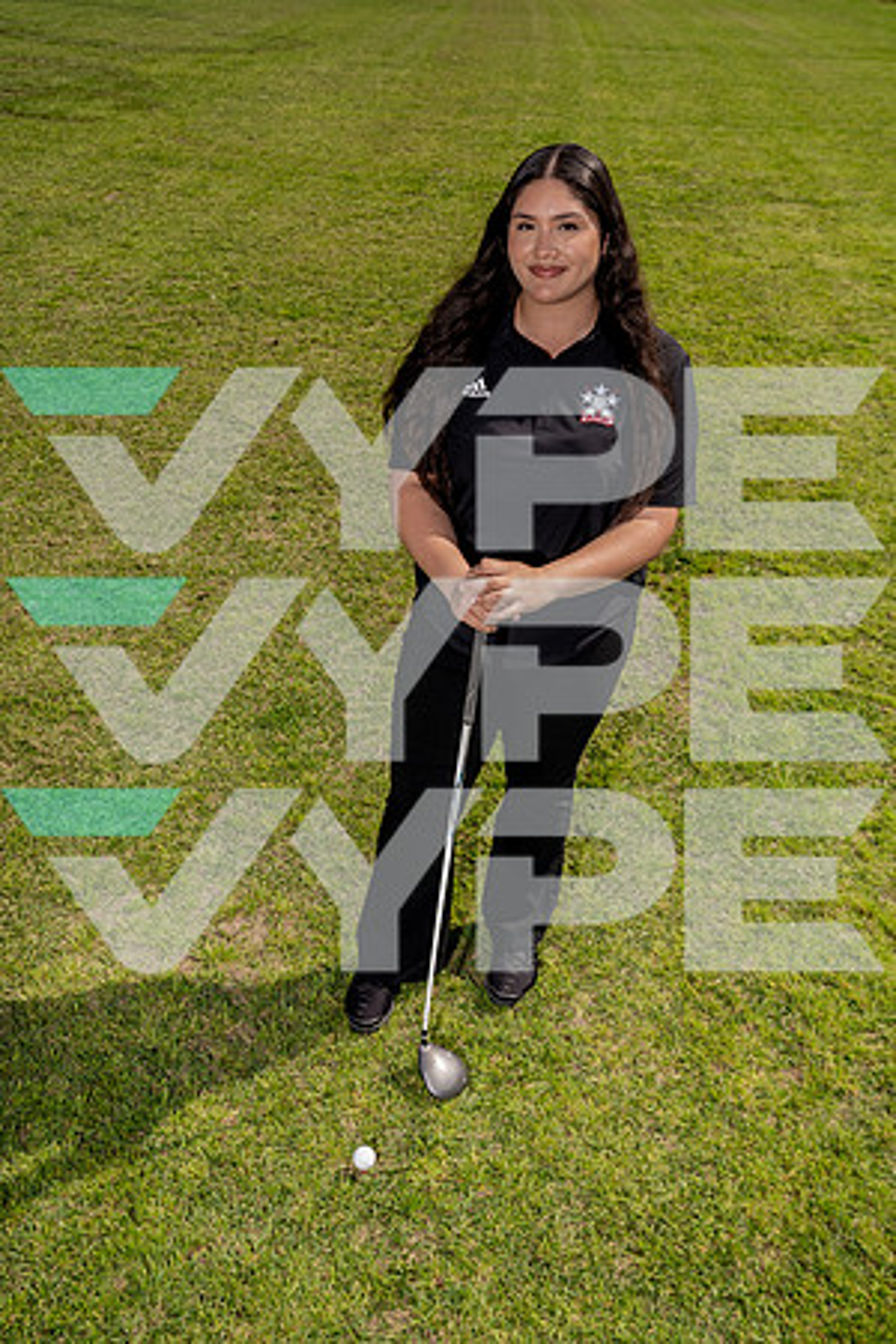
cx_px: 448
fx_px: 1269
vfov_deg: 55.8
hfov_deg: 38.9
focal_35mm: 34
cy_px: 672
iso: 100
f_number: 7.1
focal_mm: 34
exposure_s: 1/250
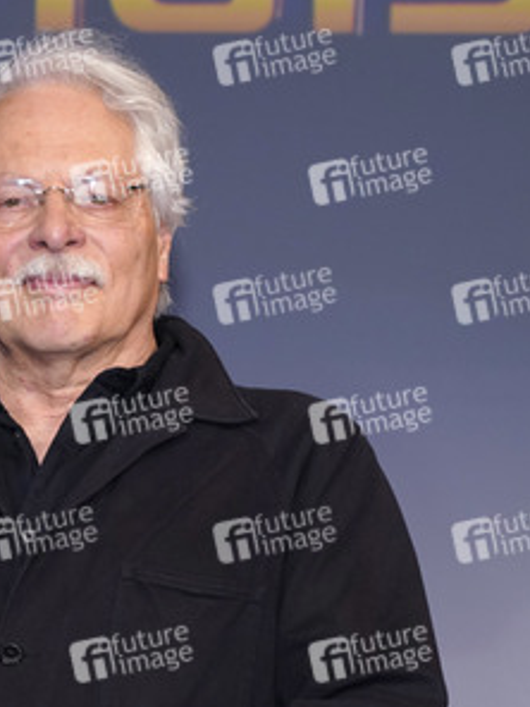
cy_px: 356
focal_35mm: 79
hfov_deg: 18.4
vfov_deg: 24.7
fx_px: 1613
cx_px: 68
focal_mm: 54
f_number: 5
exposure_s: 1/160
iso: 1600
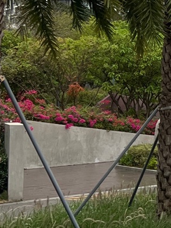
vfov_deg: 14.9
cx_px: 413
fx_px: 870
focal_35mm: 132
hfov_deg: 9.8
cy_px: 63
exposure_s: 1/2008
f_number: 1.5
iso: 50
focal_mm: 5.7
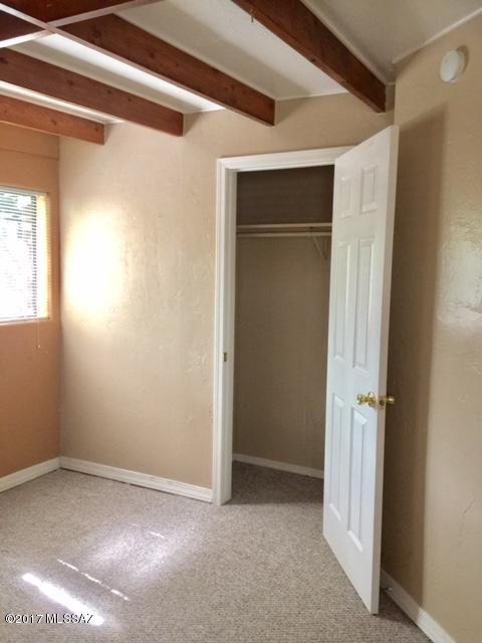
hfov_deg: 48.2
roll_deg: -1.5
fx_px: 538
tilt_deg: -5.4
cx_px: 241
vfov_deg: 61.7
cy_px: 322
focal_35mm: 29
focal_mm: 4.15
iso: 80
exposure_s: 1/15
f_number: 2.2
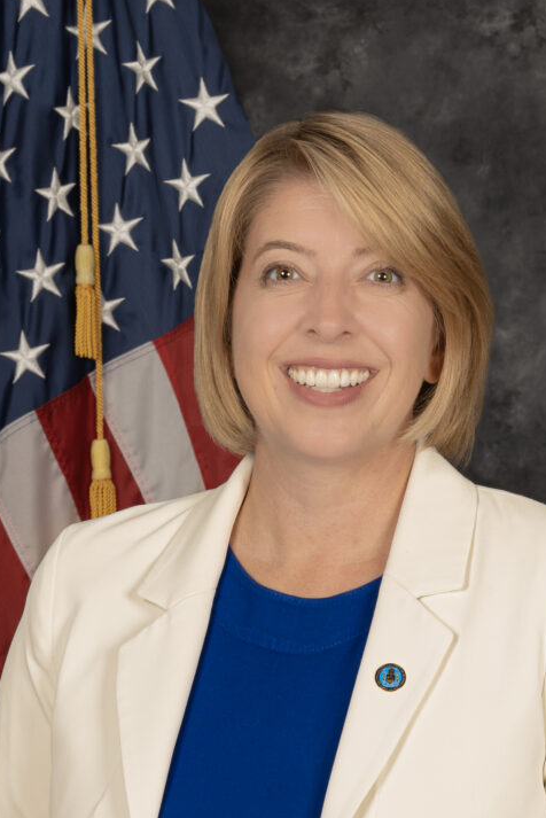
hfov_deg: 11.2
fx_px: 2773
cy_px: 581
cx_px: 330
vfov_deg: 16.7
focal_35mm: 122
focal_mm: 85
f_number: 11
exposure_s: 1/125
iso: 200
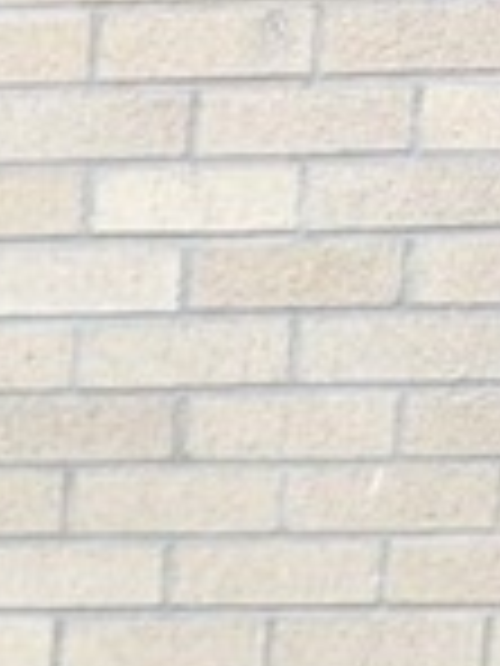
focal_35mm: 166
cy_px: 1890
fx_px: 3197
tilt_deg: -15.5
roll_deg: -0.1
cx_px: -865
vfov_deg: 9.6
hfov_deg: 8.0
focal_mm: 6.76
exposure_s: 1/374
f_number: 1.78
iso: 80
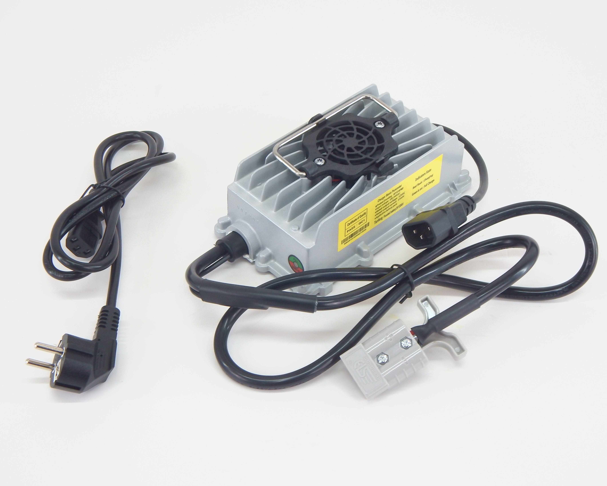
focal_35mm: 58
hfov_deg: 32.5
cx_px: 304
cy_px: 245
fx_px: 1042
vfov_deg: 26.2
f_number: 3.8
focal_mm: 9.7
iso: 125
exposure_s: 1/160
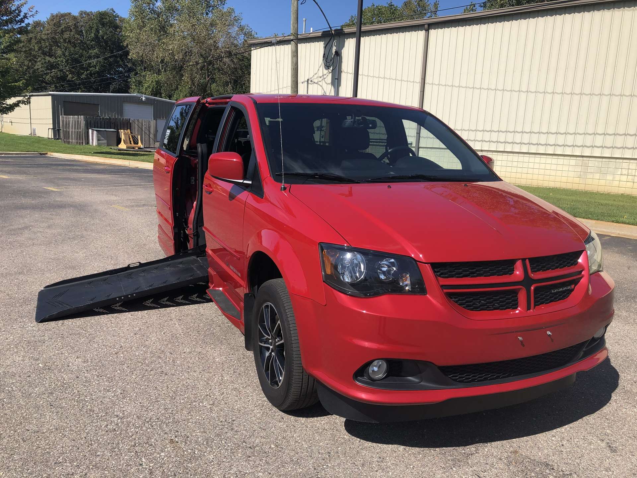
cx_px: 318
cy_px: 239
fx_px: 515
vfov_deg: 49.7
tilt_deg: -11.8
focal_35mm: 28
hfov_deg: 63.4
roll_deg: -2.6
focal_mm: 3.99
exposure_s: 1/1779
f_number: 1.8
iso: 20
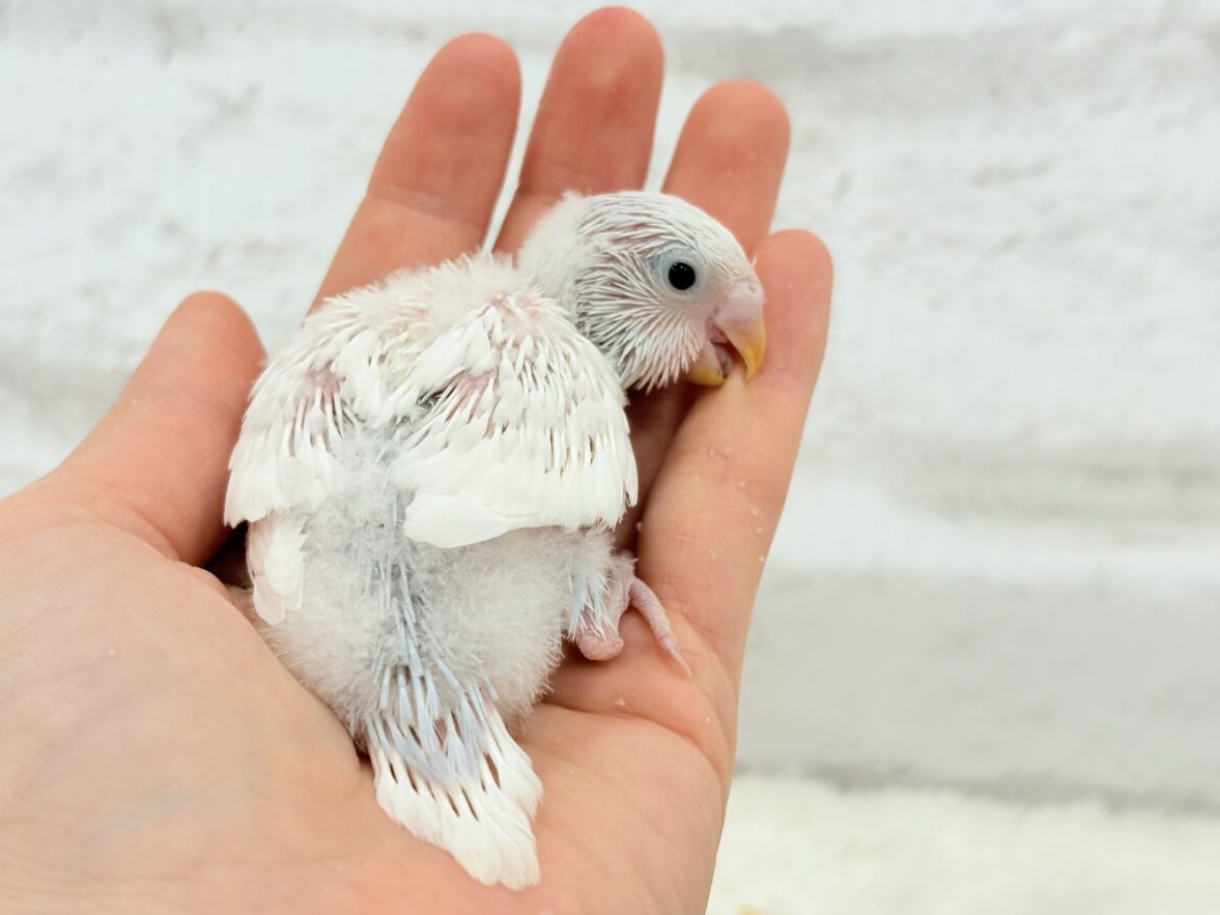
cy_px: 460
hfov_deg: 36.2
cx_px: 617
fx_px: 1868
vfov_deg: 27.5
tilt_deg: -11.2
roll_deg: -2.3
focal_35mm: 53
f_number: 1.6
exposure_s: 1/100
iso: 50
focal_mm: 5.96
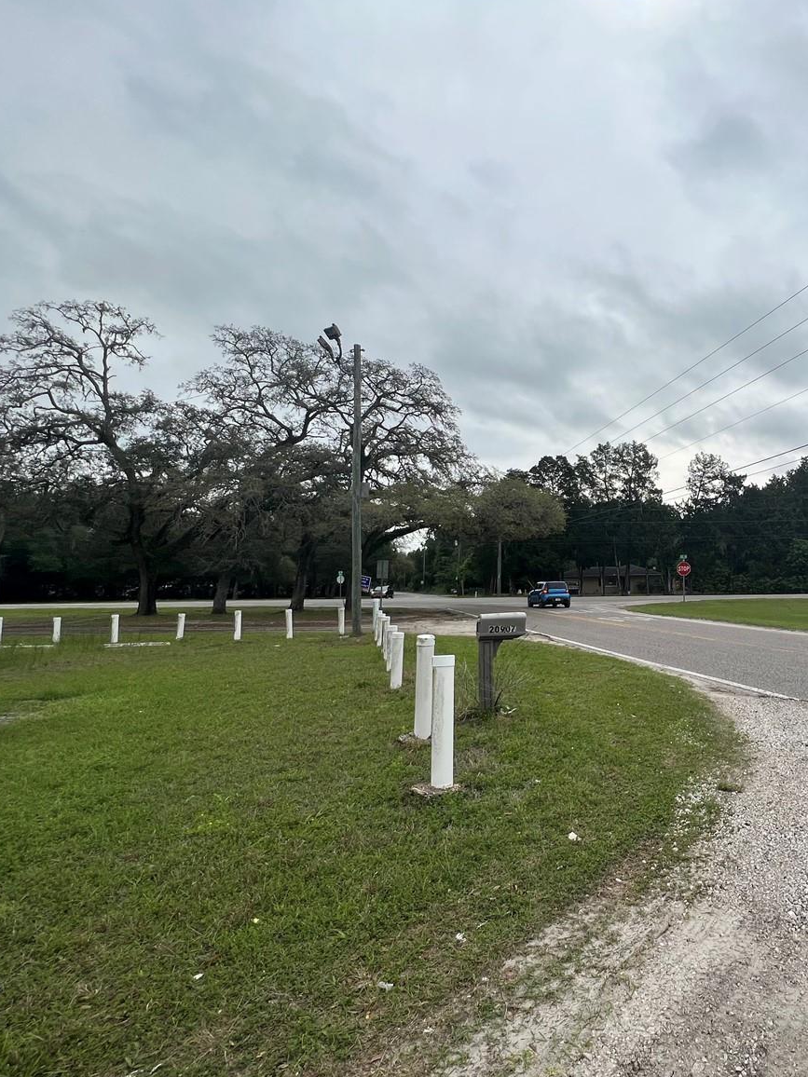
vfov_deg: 87.7
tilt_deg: +3.5
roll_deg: +0.5
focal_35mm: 18
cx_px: 646
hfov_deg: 65.2
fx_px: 560
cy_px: 550
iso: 32
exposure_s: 1/1672
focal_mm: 1.57
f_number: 1.8
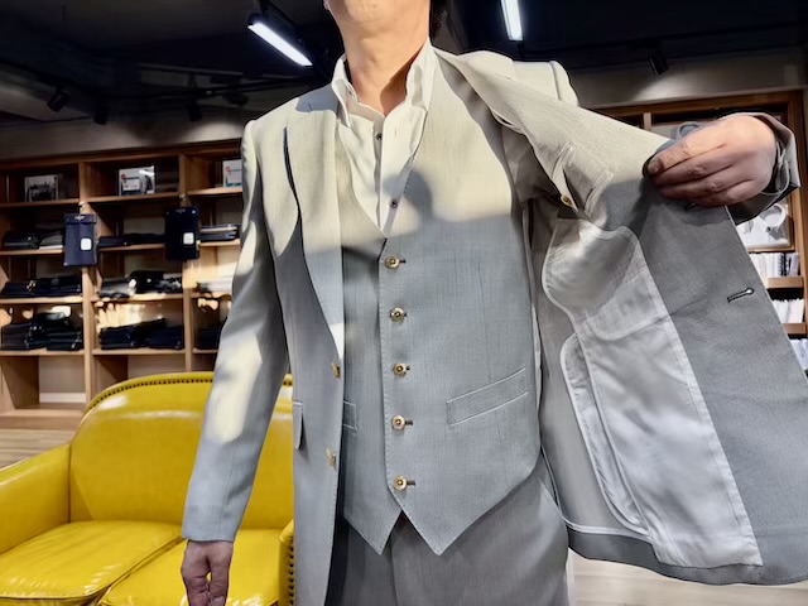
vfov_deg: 53.1
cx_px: 404
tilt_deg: -4.8
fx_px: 607
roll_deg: +3.4
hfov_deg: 67.3
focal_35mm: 26
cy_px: 303
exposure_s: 1/361
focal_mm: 5.96
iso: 50
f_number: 1.6
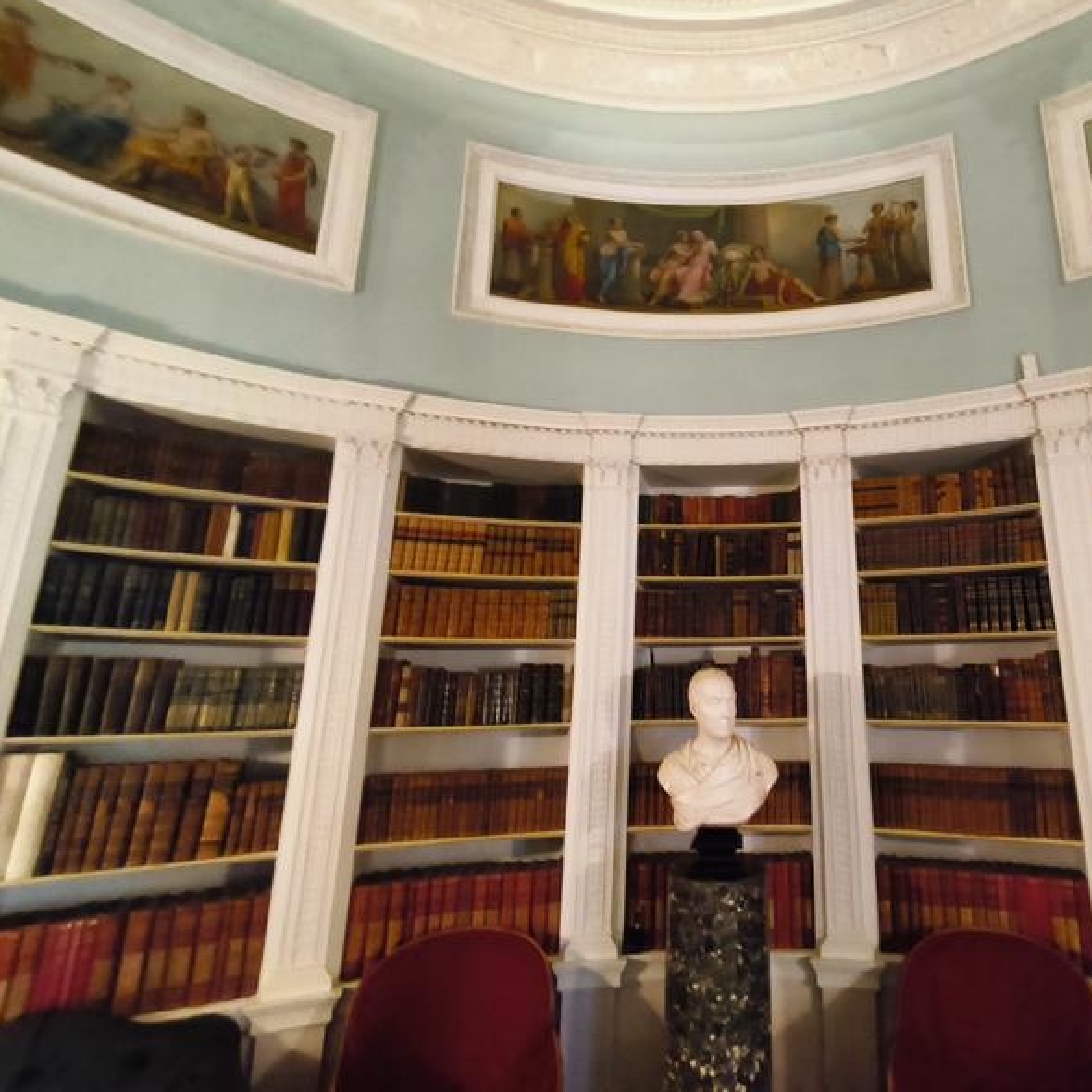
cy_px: 538
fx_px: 642
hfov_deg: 78.0
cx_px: 733
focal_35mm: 18
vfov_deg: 80.7
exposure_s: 1/14.3
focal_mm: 1.65
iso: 2500
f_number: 2.2
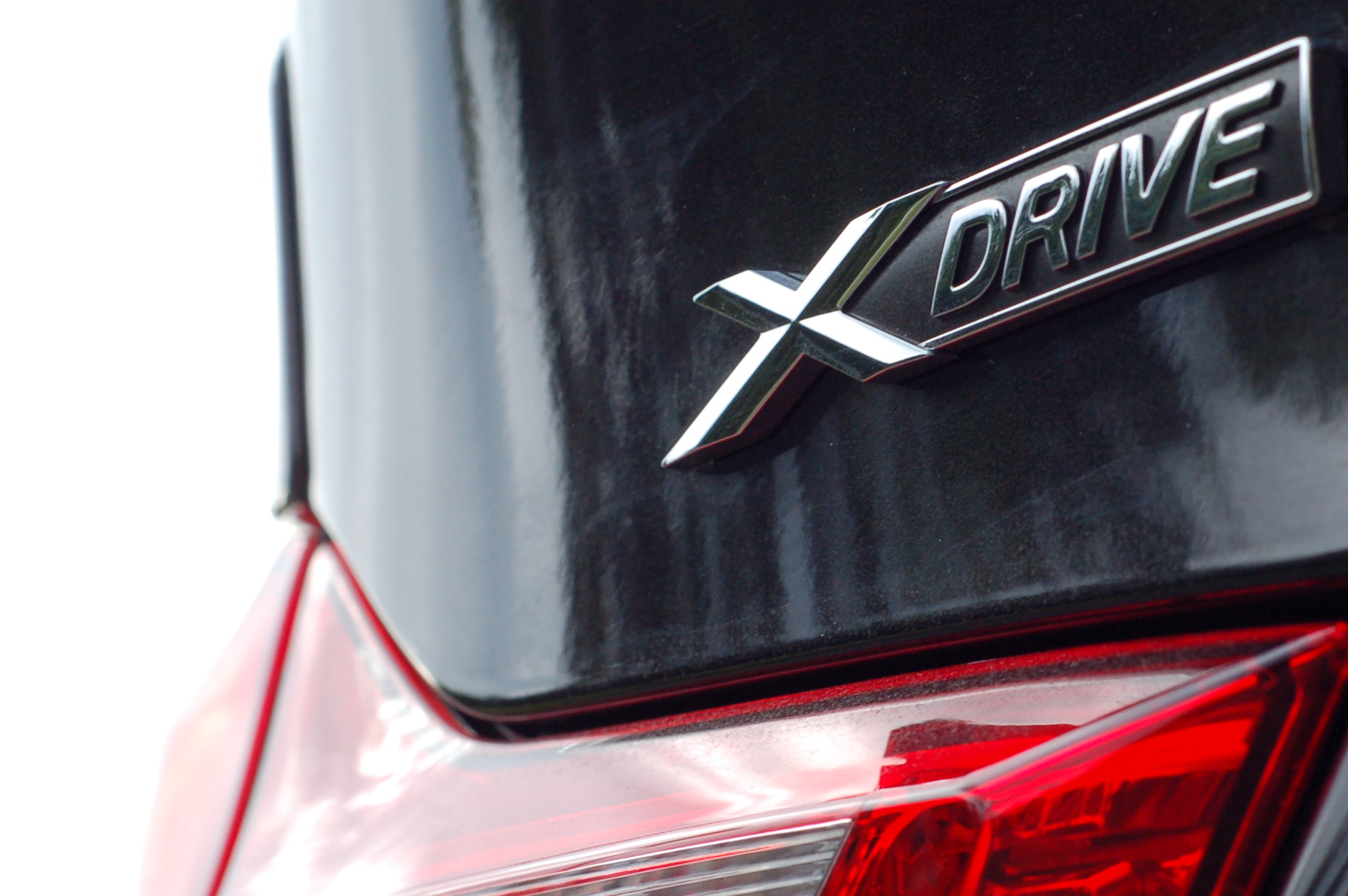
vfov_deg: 10.8
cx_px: 971
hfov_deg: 16.2
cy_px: 285
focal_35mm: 126
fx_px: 4714
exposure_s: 1/125
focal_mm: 50
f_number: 8
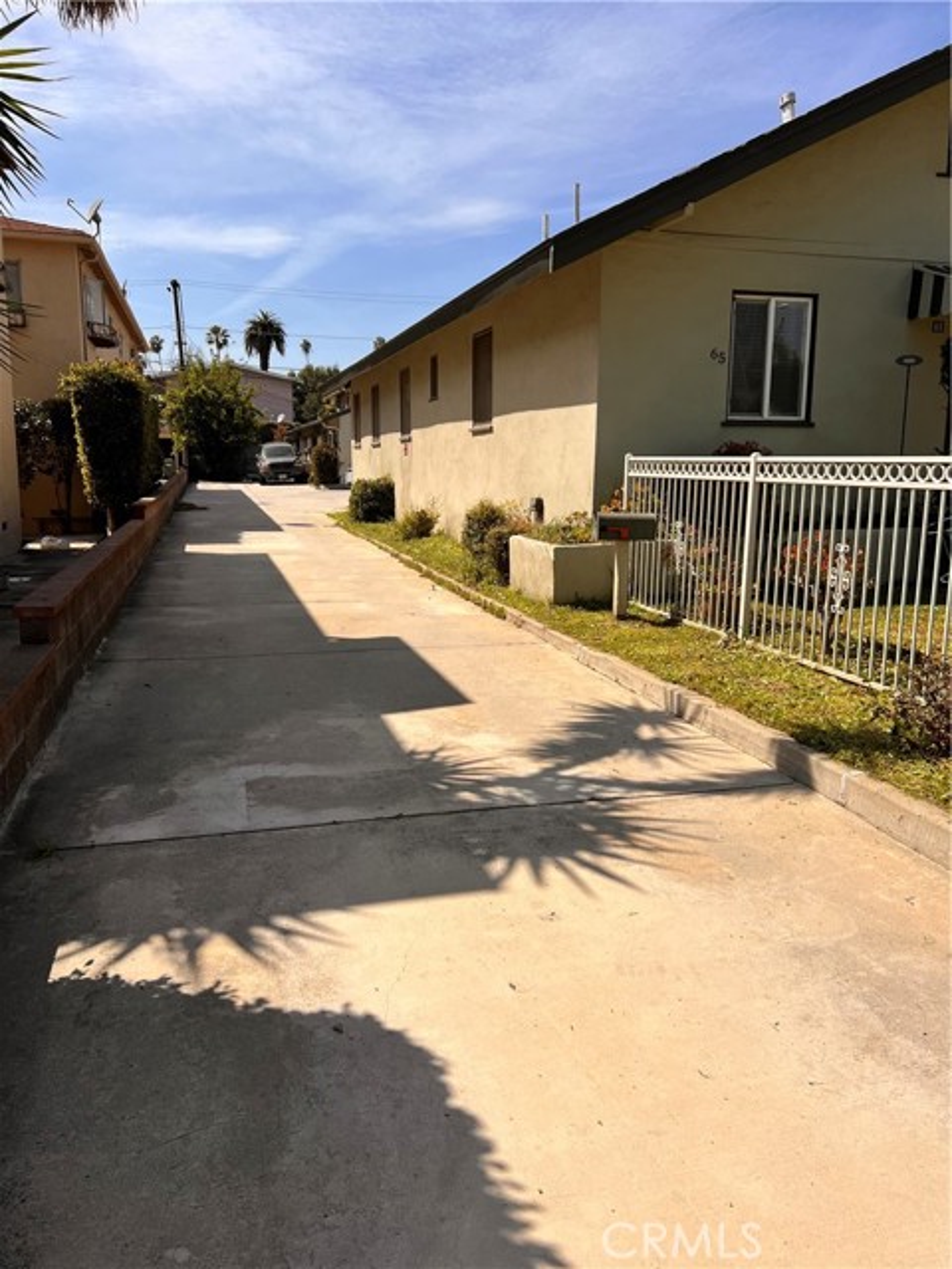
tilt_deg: -8.2
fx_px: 953
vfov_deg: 67.3
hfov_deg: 53.1
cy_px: 634
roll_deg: -0.6
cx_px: 476
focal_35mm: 26
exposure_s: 1/6211
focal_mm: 5.7
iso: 50
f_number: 1.5
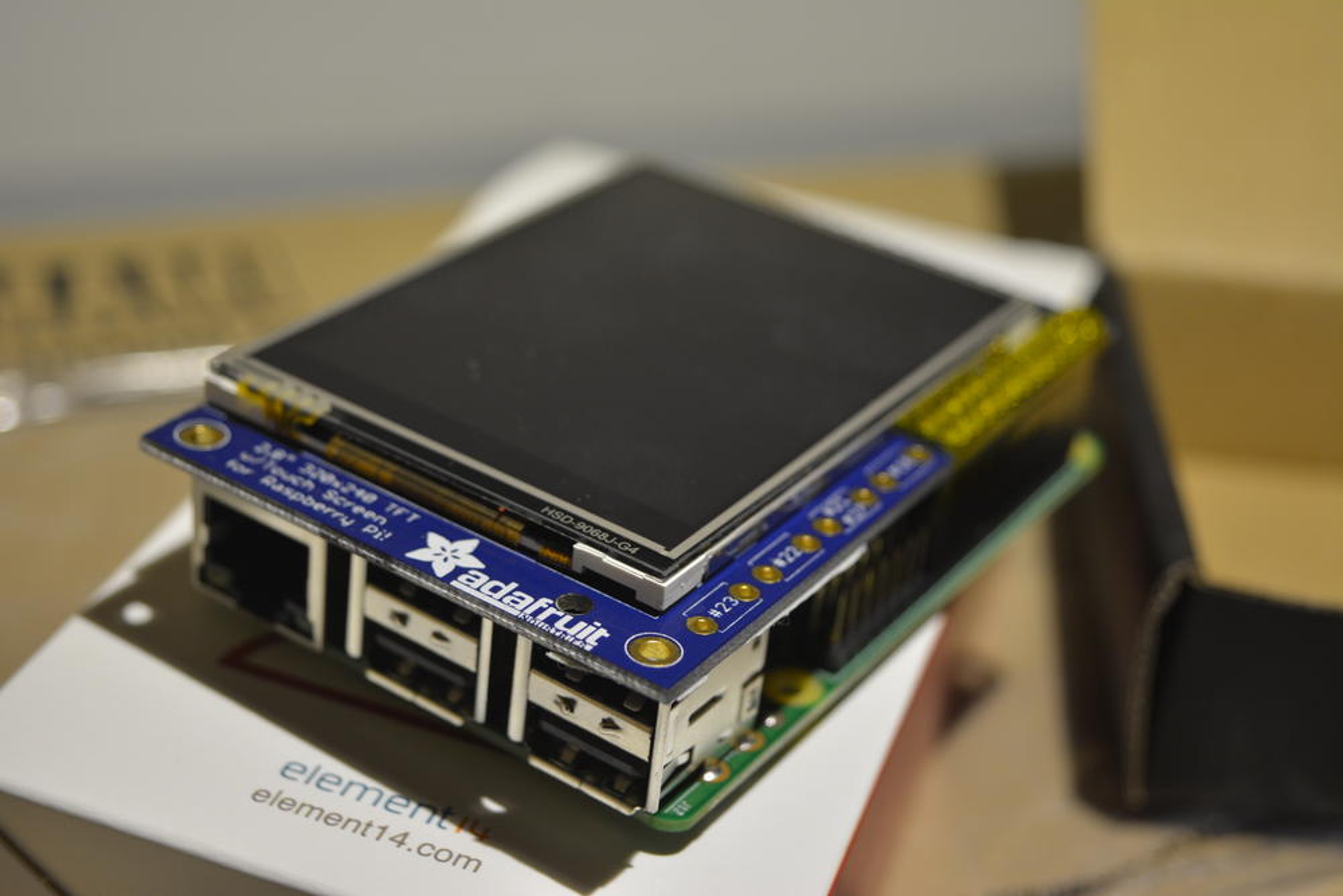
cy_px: 448
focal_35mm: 68
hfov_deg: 29.9
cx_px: 672
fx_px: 2518
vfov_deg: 20.2
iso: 500
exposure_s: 1/60
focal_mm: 45
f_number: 5
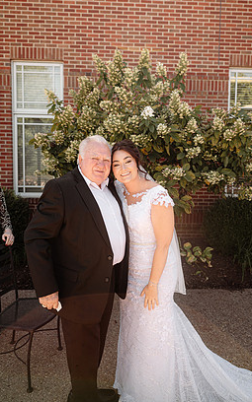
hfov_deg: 46.0
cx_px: 129
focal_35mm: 27
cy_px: 183
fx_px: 297
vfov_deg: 68.3
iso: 160
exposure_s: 1/640
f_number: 2.8
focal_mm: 24
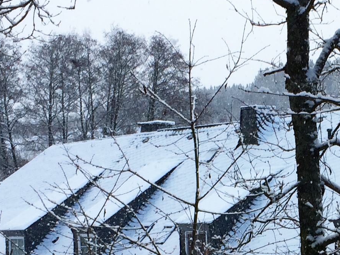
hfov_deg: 18.1
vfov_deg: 13.7
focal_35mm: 106
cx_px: 336
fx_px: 1041
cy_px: 263
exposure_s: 1/507
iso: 32
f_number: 2.2
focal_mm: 4.15
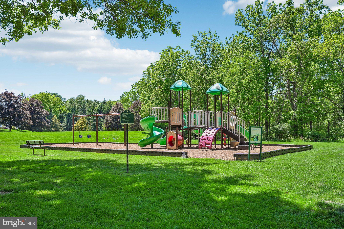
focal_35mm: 30
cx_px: 172
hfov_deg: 61.9
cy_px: 114
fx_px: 287
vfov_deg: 43.6
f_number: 8
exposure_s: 1/640
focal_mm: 30
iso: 800
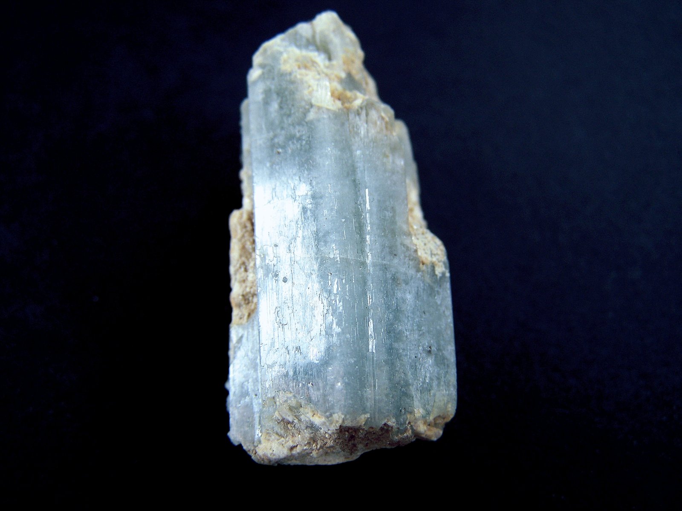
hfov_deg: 49.0
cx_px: 341
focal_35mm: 38
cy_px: 256
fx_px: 749
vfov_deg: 37.7
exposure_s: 1/100
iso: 64
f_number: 2.8
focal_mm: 6.3
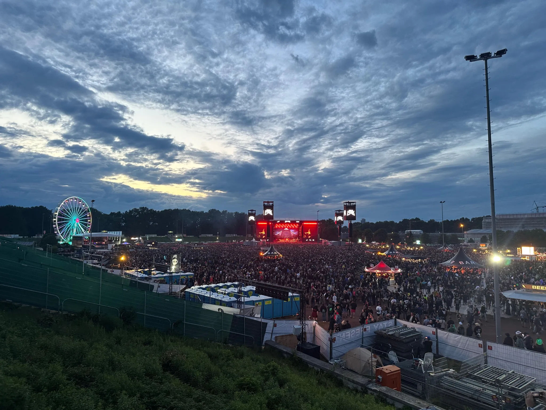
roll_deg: -0.8
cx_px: 273
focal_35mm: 24
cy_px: 205
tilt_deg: +5.7
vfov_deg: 56.8
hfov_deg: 71.6
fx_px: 379
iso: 160
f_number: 1.78
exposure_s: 1/50
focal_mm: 6.86
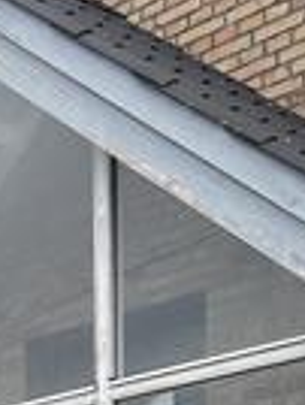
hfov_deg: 11.3
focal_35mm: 116
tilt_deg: +0.4
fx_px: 1358
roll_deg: +1.2
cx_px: -353
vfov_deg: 15.1
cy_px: 692
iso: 50
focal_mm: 5.7
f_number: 1.5
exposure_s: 1/859
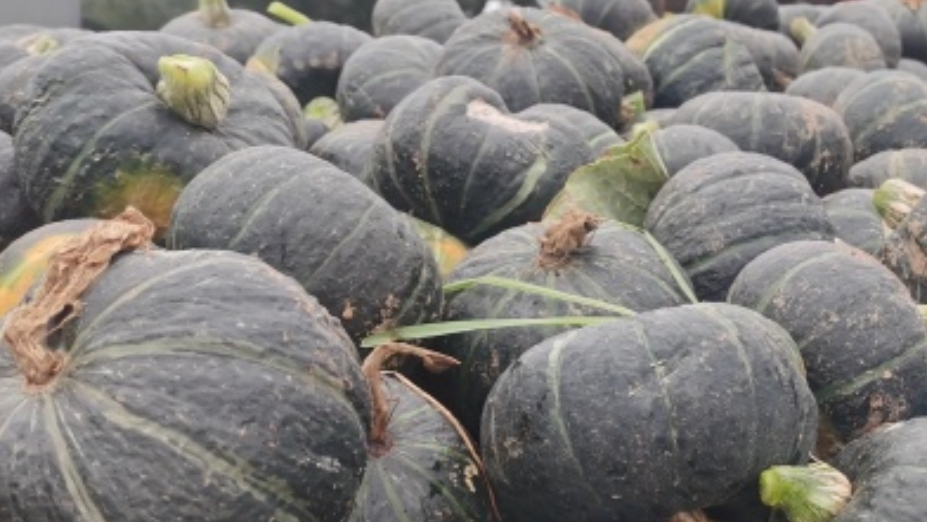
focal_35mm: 60
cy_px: 340
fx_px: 1476
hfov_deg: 33.6
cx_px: 769
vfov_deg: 20.0
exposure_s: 1/961
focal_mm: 5.58
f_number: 1.8
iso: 50
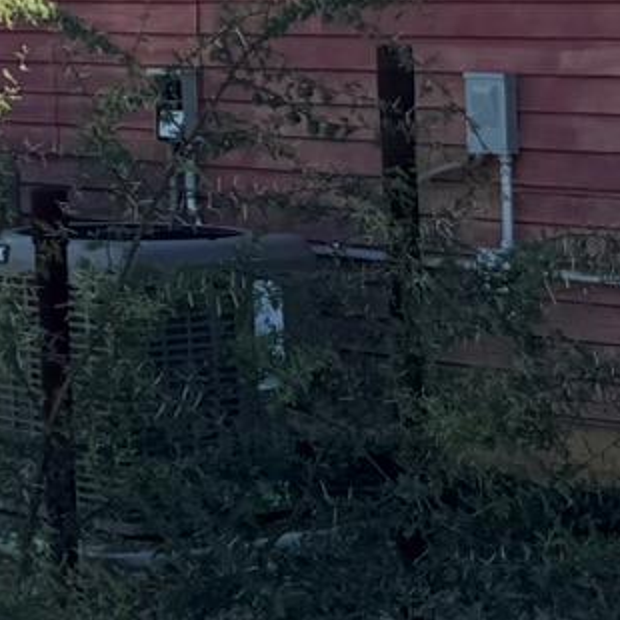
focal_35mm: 140
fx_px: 2837
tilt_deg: +9.1
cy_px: -464
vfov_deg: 11.6
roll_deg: -0.1
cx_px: -436
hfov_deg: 11.7
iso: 80
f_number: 1.78
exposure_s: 1/3597
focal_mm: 6.76
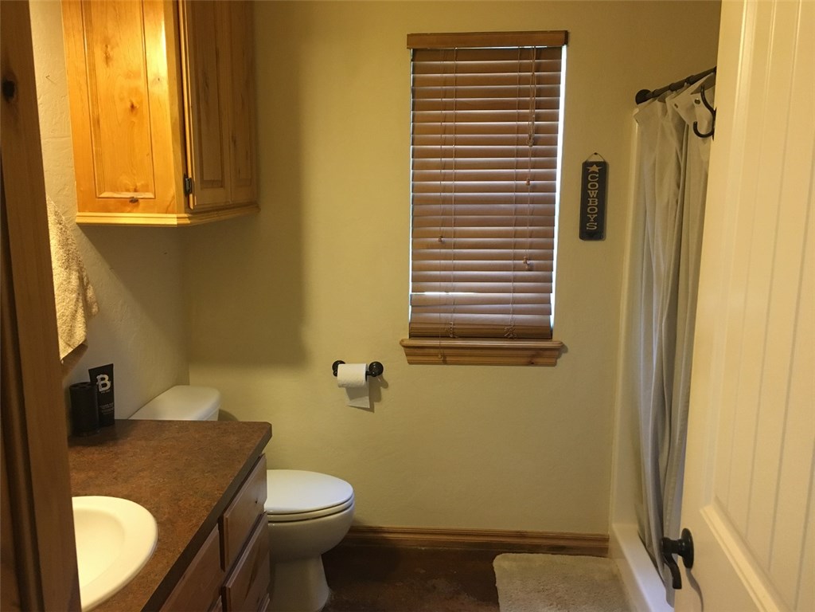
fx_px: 683
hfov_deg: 61.7
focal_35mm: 29
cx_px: 408
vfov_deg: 48.2
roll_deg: +0.0
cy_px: 306
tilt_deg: -10.0
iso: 160
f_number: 2.2
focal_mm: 4.15
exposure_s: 1/30
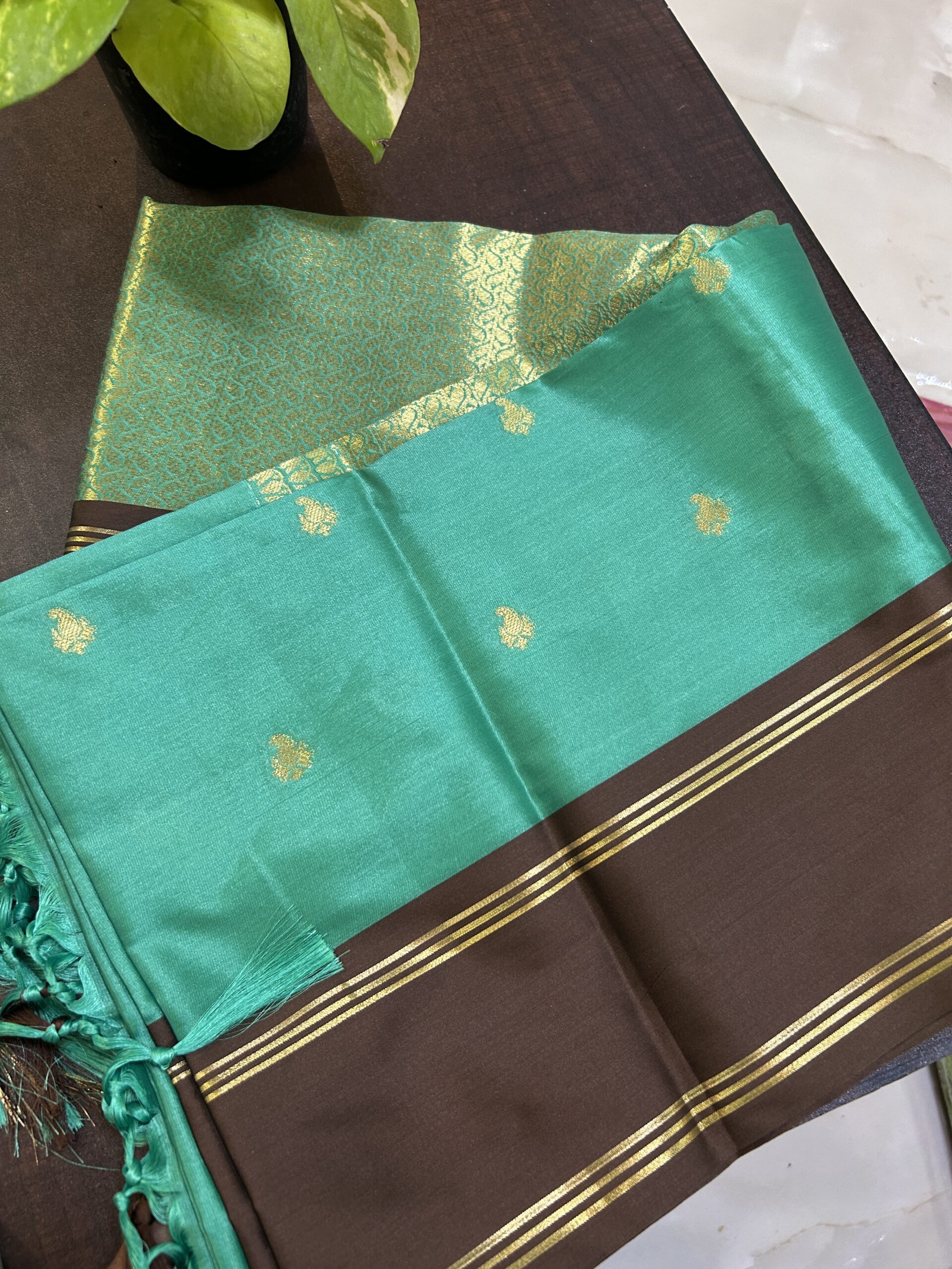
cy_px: 634
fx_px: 953
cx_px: 476
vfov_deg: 67.3
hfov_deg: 53.1
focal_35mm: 26
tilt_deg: -69.2
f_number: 1.5
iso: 125
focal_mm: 5.7
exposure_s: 1/50
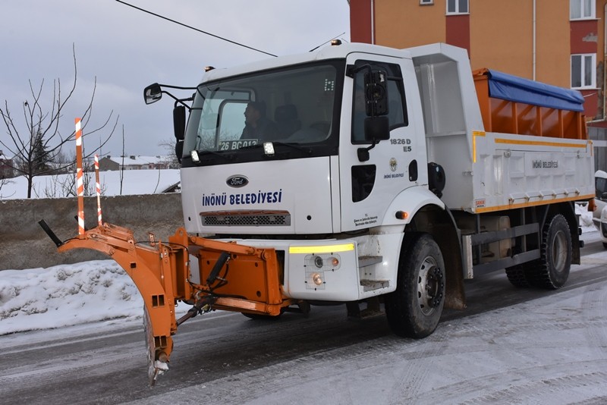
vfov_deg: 34.2
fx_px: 658
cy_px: 202
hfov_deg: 49.5
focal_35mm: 39
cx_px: 304
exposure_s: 1/250
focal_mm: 26
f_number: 10
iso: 640
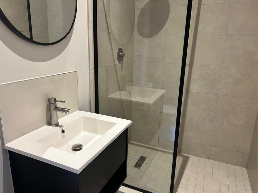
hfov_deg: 67.3
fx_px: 194
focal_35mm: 26
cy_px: 96
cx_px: 129
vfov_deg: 53.1
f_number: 1.5
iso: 250
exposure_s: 1/60
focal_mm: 5.7
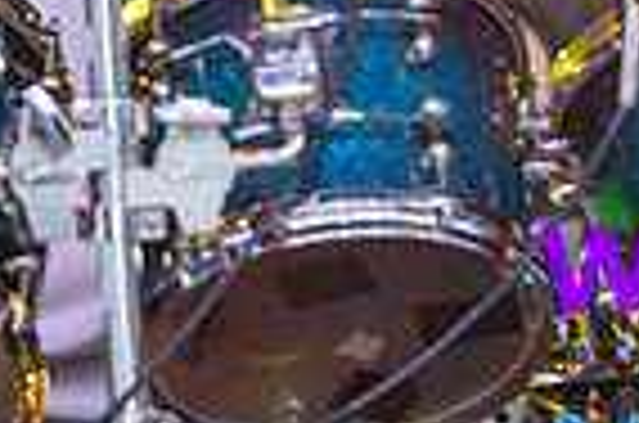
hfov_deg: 2.5
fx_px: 14505
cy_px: -356
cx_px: 558
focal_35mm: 819
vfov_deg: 1.7
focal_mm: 200
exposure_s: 1/200
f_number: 3.2
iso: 3200
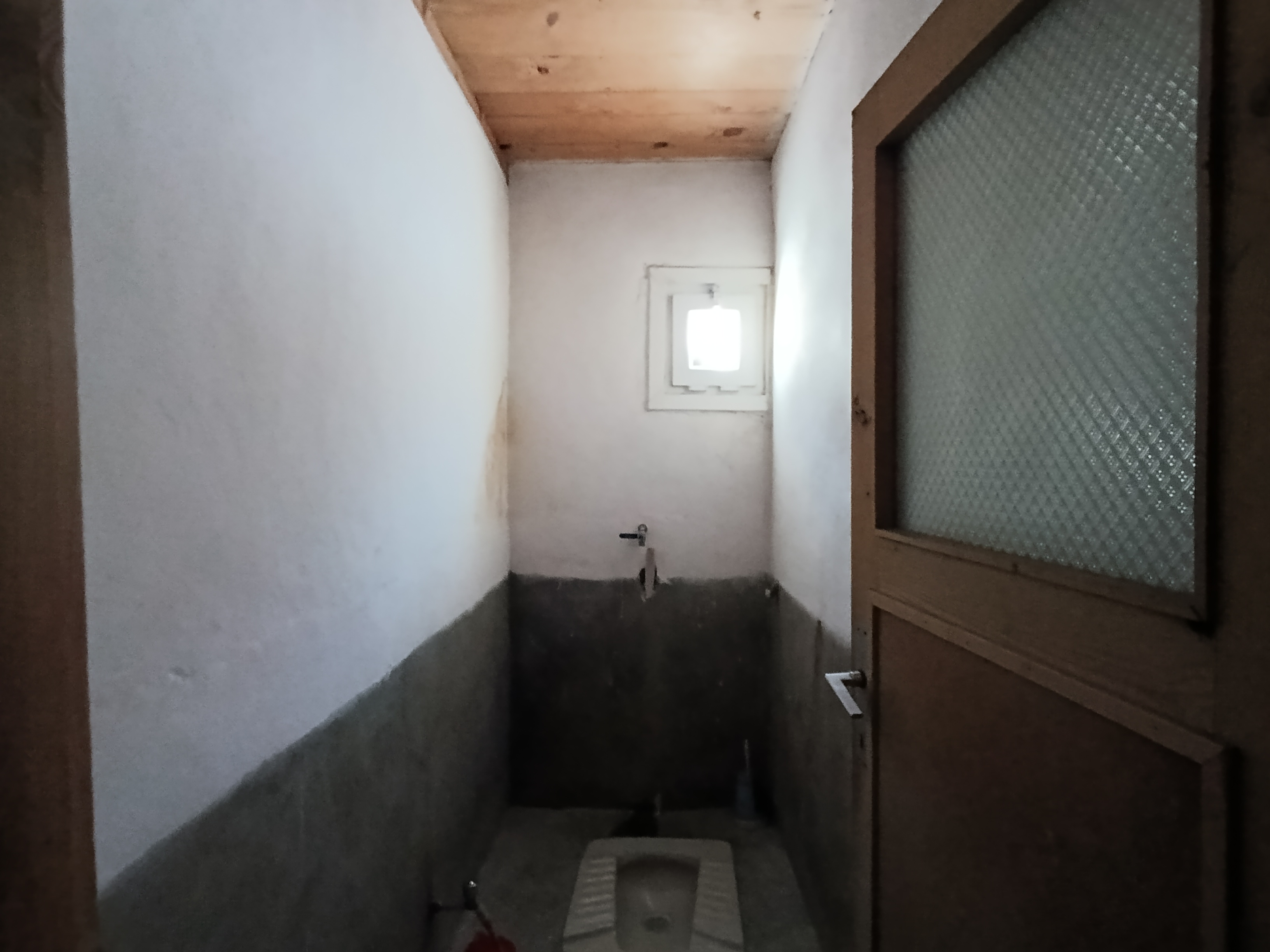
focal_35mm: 16
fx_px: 587
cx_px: 635
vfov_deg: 78.1
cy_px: 476
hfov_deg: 94.5
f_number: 2.2
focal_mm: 1.65
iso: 1600
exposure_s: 1/20
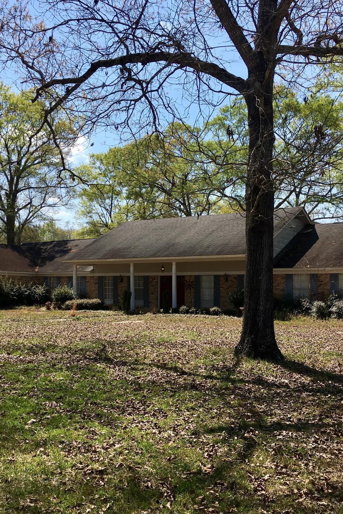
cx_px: 190
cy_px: 288
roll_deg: +0.0
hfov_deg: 36.8
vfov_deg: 53.0
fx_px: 515
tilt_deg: +0.4
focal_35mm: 36
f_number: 2.2
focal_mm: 4.15
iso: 25
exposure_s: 1/1479
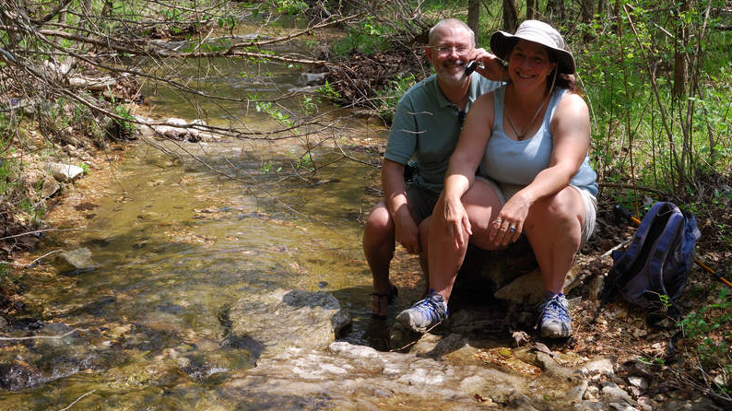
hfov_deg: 37.5
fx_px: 1077
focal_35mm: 56
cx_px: 365
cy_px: 187
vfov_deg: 21.6
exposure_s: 1/60
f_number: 13
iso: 200
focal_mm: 35
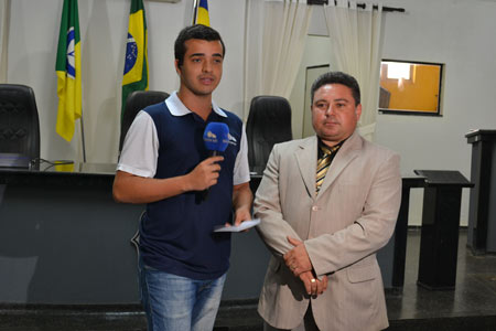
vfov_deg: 28.1
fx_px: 661
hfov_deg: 41.1
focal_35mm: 48
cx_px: 248
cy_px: 166
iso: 400
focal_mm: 32
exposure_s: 1/25
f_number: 4.8
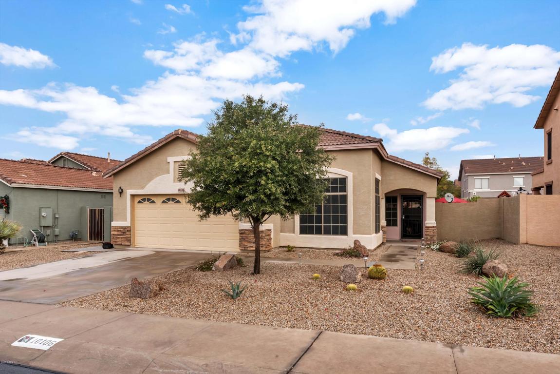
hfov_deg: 78.6
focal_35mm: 22
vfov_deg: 57.2
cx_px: 280
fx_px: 342
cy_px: 187
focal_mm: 22
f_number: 16
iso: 640
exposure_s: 1/200
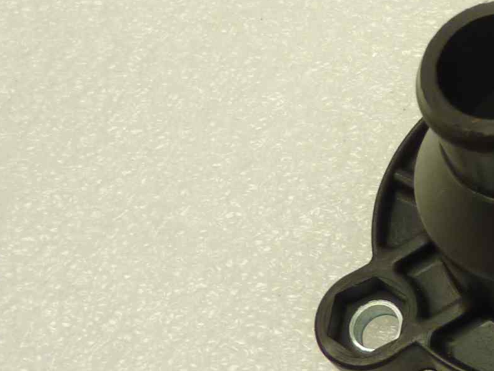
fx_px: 1156
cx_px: 682
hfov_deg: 21.3
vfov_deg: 18.1
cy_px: 92
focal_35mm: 81
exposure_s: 1/20
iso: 80
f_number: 3.3
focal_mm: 4.1
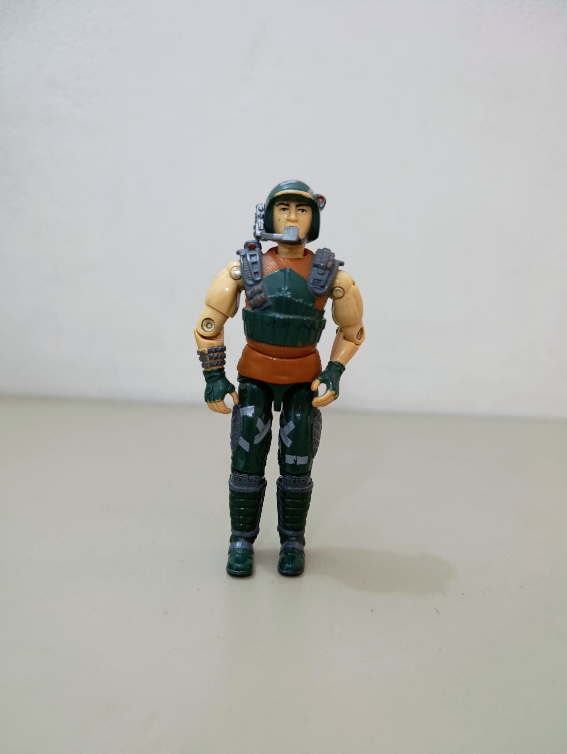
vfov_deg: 73.8
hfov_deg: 59.0
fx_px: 501
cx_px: 284
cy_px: 377
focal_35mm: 23
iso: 1038
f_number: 1.65
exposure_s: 1/33.3
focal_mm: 6.11
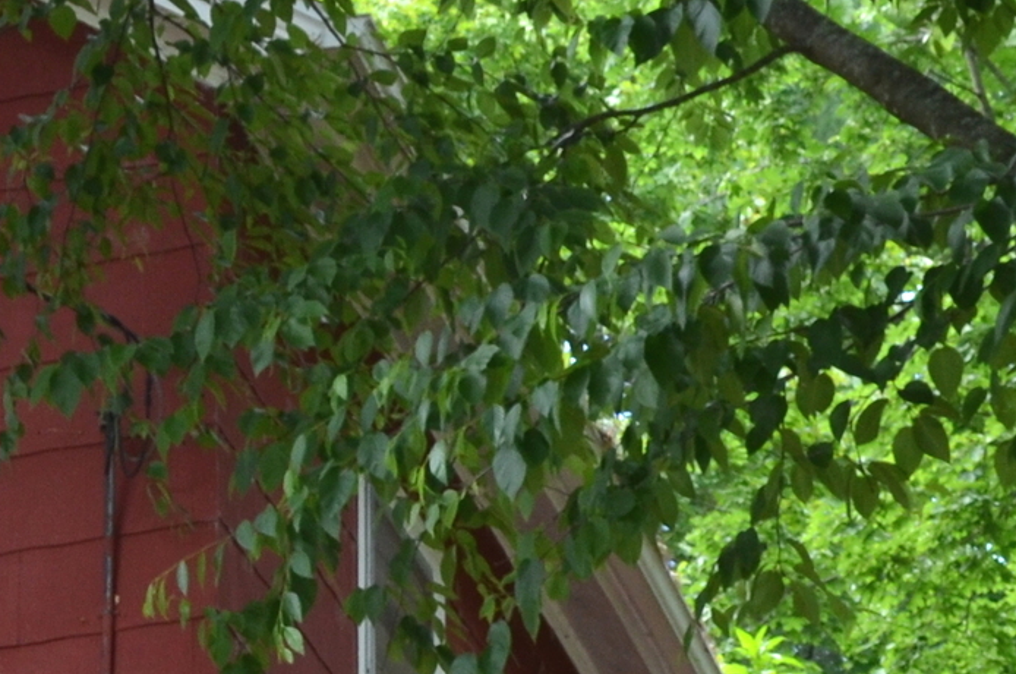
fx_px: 4113
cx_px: -127
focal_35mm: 146
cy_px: 1130
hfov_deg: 13.8
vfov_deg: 9.0
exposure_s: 1/125
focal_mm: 22
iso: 400
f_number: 5.6
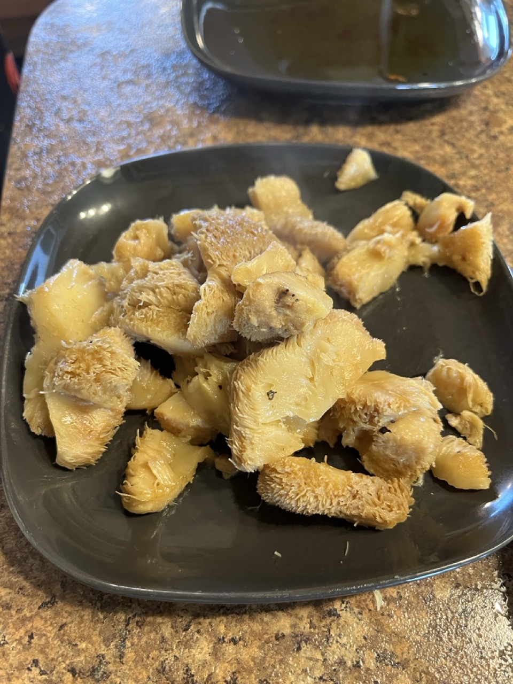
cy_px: 342
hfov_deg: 53.1
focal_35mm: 26
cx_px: 256
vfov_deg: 67.3
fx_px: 514
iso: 250
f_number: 1.6
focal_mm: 5.1
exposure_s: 1/60
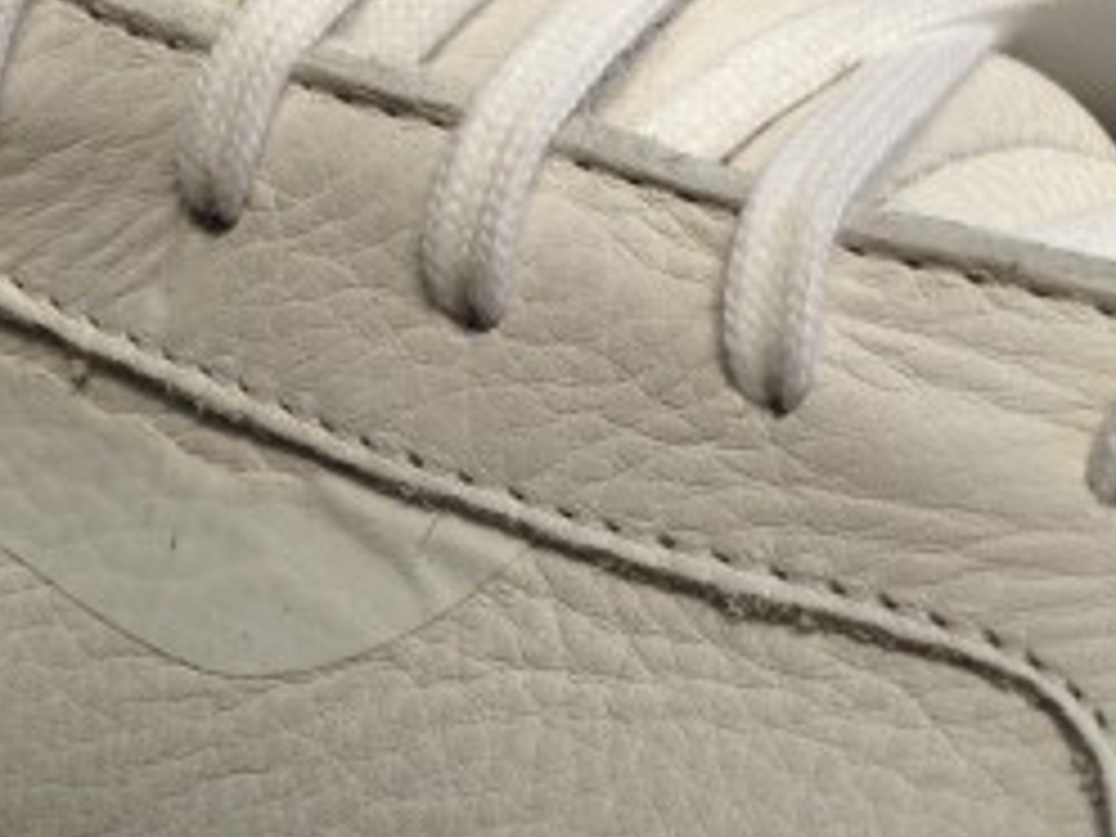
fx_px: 2837
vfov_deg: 16.8
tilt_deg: -22.0
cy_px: 403
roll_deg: +14.2
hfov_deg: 22.2
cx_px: 436
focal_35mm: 88
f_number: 2.4
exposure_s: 1/919
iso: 50
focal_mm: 4.12
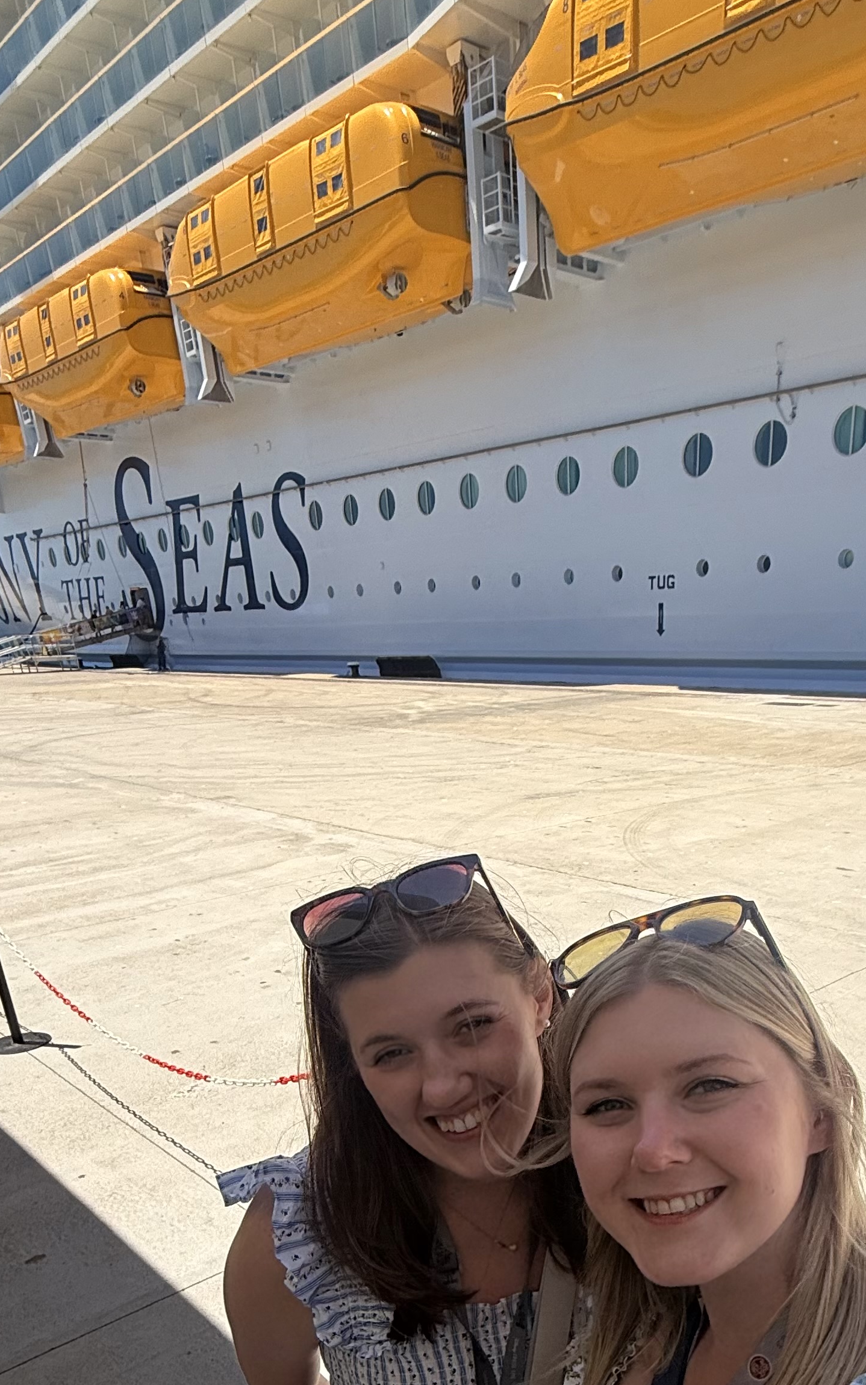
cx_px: 558
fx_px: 982
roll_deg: +2.1
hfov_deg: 47.0
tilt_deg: -27.2
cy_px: 1110
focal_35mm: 26
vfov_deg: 64.2
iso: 50
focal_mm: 2.22
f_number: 2.2
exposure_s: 1/3125
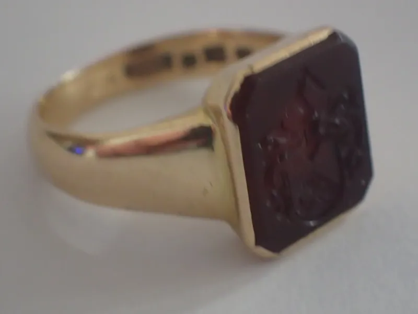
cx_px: 209
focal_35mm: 100
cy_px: 157
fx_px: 1208
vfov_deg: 14.8
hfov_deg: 19.6
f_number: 4.9
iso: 1600
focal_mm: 18
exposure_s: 1/15
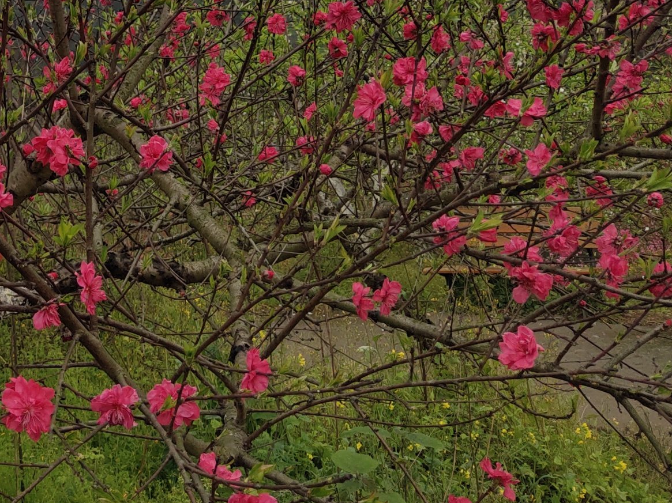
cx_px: -25
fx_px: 1320
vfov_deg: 20.5
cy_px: -61
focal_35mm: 68
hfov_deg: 26.8
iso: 50
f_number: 1.8
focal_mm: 4.27
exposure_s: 1/303
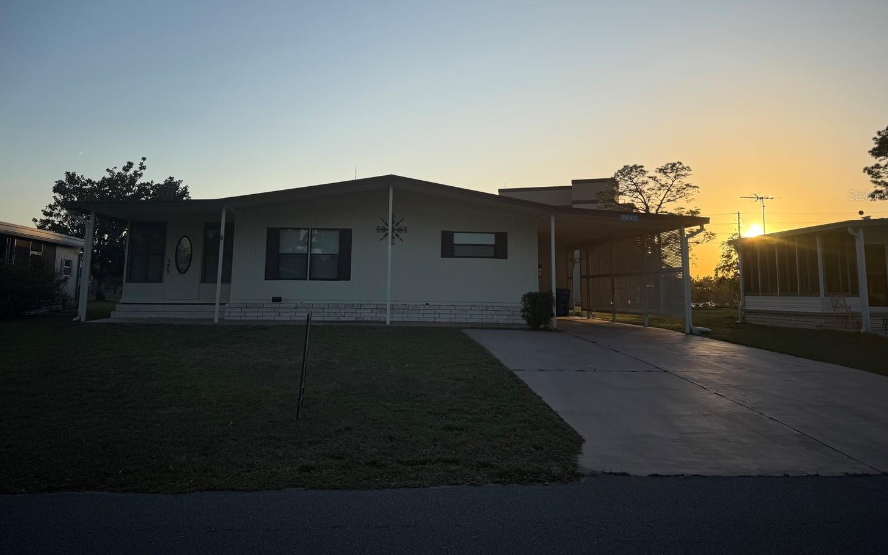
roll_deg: -1.0
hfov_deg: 66.4
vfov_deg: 44.0
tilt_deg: +9.1
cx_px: 417
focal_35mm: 28
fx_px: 678
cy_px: 195
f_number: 1.78
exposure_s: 1/3759
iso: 80
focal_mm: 6.76
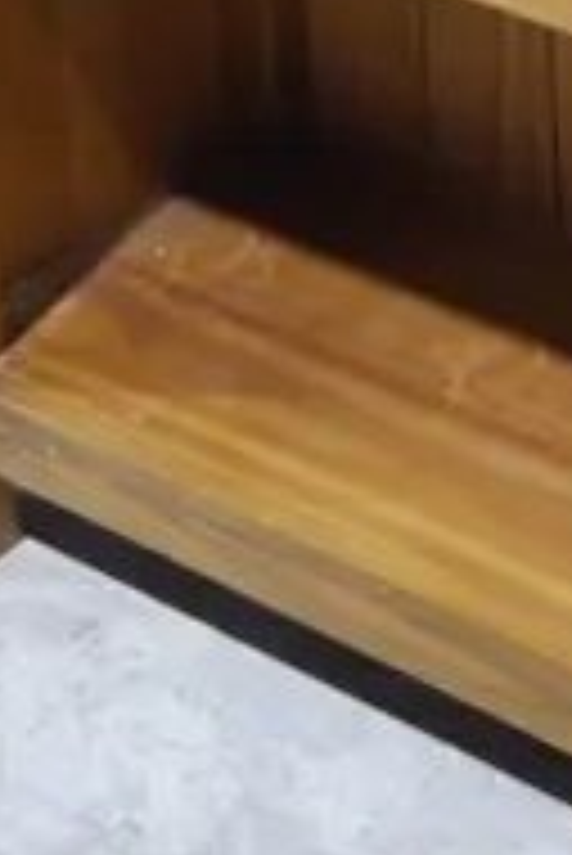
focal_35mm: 179
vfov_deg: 9.7
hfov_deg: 7.7
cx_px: 570
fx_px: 4258
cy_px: -1426
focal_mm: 16
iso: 800
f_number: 3.6
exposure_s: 1/60
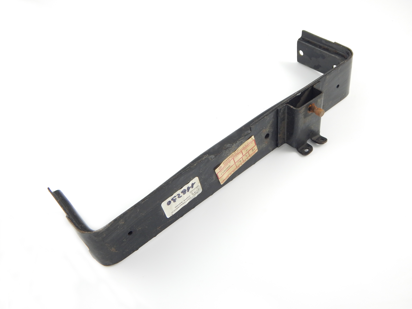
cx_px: 206
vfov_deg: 41.8
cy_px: 154
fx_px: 405
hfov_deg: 54.0
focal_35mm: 34
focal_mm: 6.1
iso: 160
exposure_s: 1/30
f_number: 3.3
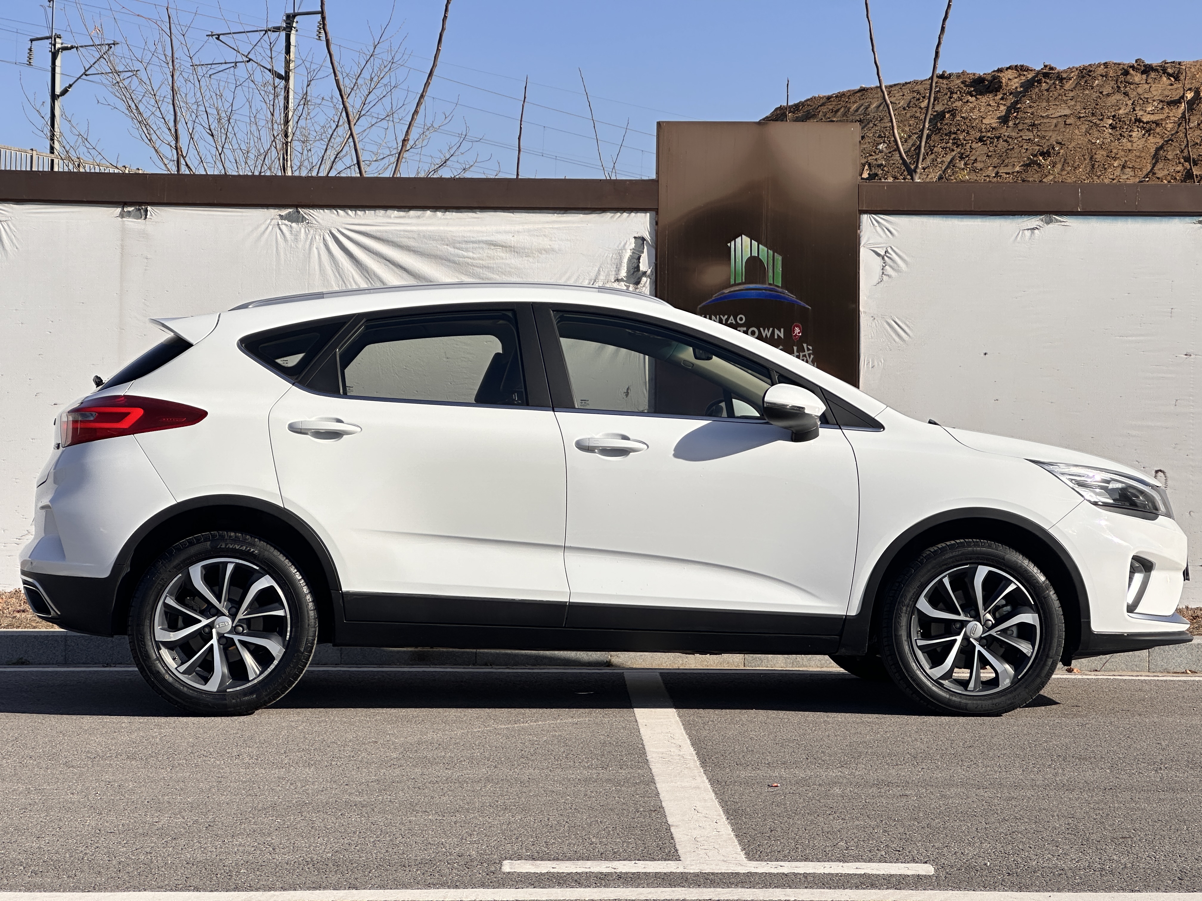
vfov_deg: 19.1
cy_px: 450
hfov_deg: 25.3
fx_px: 2674
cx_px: 601
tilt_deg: +1.3
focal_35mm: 77
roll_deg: -1.0
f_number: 2.8
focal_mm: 9
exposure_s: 1/1233
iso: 32
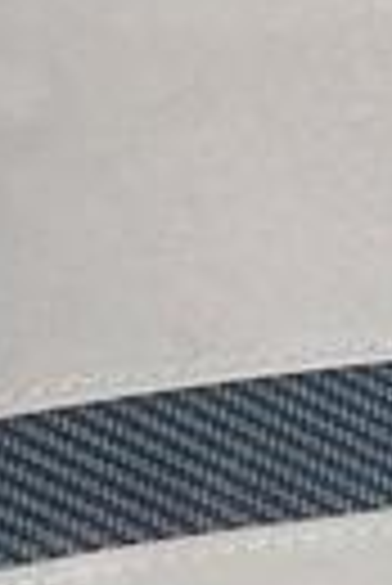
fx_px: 3470
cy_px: -346
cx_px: 734
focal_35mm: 213
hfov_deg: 6.3
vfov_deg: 9.3
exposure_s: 1/120
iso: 25
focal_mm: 3.98
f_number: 1.8
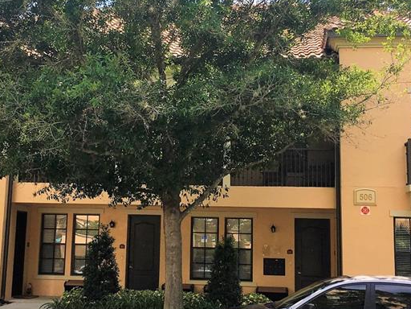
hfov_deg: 33.2
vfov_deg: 25.2
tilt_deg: +10.2
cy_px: 136
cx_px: 173
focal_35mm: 58
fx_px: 689
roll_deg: -2.4
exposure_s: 1/620
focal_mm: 4.15
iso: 25
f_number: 2.2
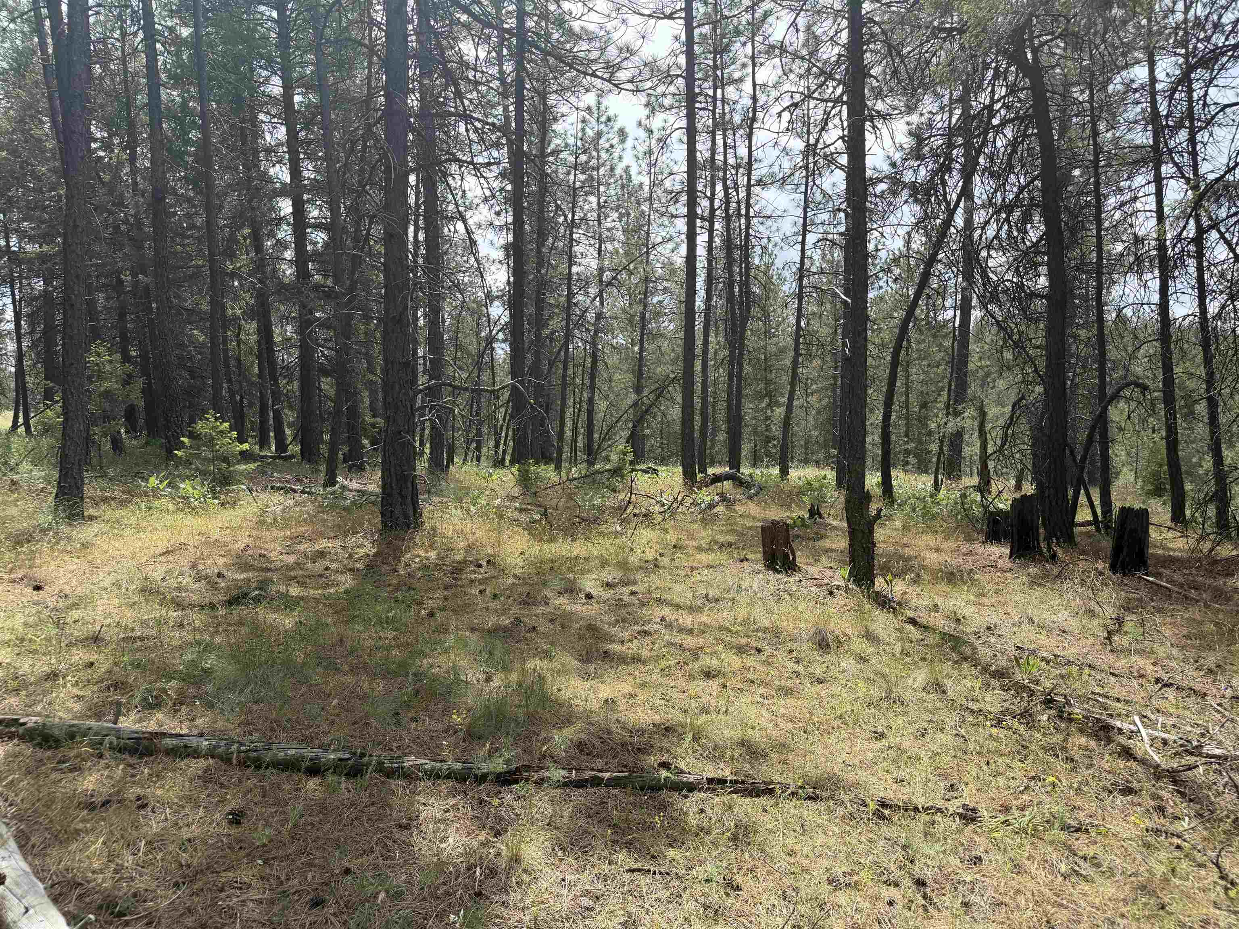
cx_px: 620
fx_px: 859
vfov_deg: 56.8
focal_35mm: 24
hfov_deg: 71.6
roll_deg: +1.1
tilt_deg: -3.9
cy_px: 464
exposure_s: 1/2907
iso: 80
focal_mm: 6.76
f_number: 1.78
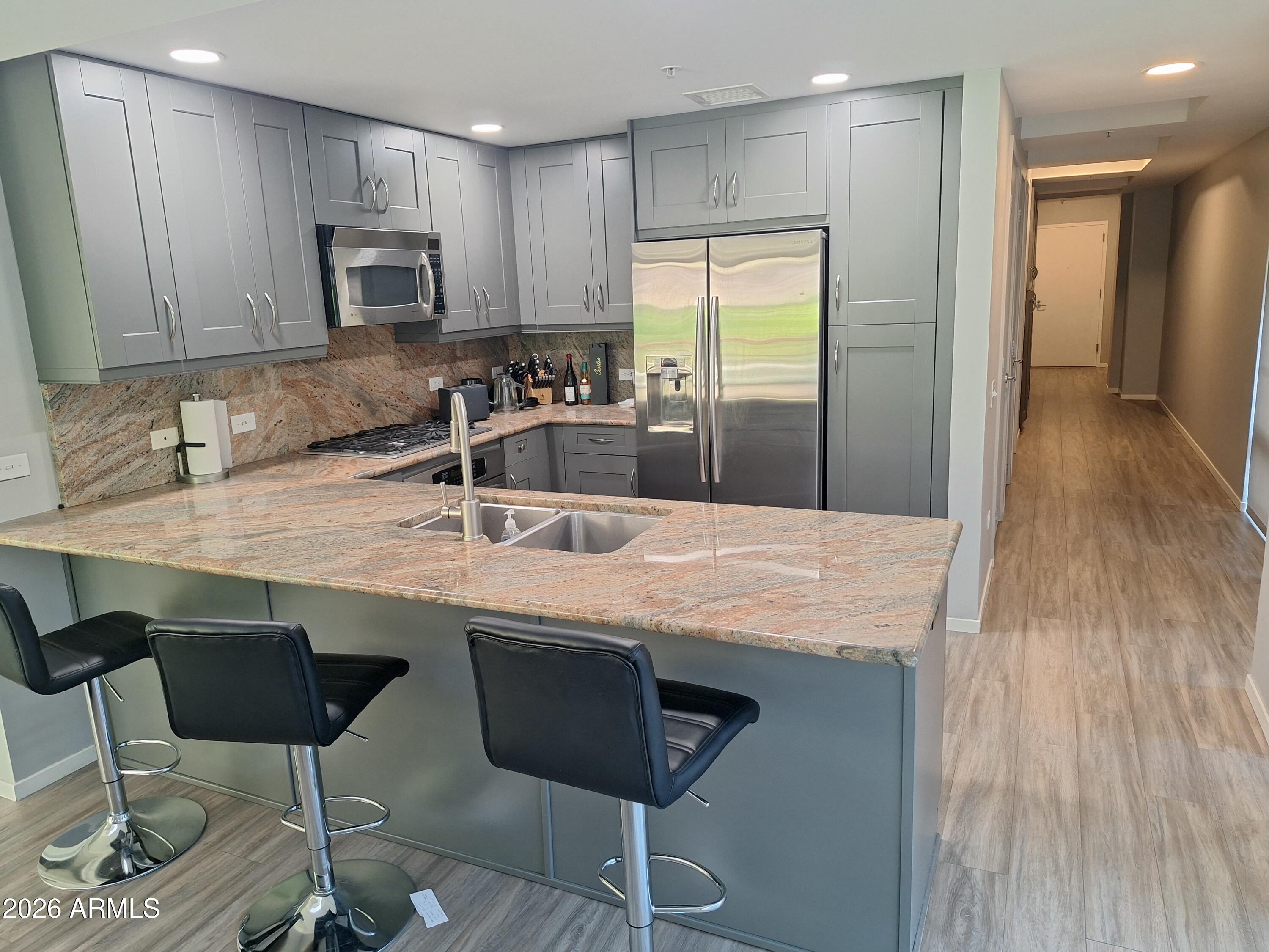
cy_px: 476
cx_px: 634
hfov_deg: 73.9
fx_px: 843
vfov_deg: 58.9
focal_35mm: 23
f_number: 1.8
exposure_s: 1/40
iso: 160
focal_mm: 5.54
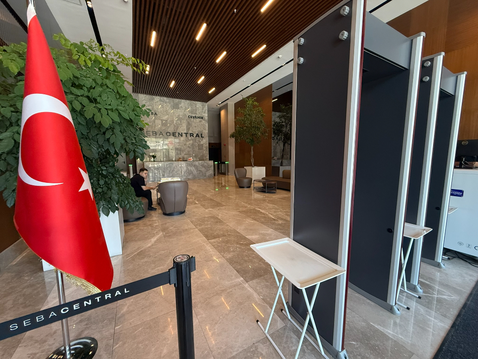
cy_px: 180
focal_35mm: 14
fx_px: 193
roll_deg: +0.5
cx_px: 239
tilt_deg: -6.6
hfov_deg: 102.1
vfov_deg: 85.7
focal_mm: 2.22
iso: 320
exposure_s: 1/96
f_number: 2.2
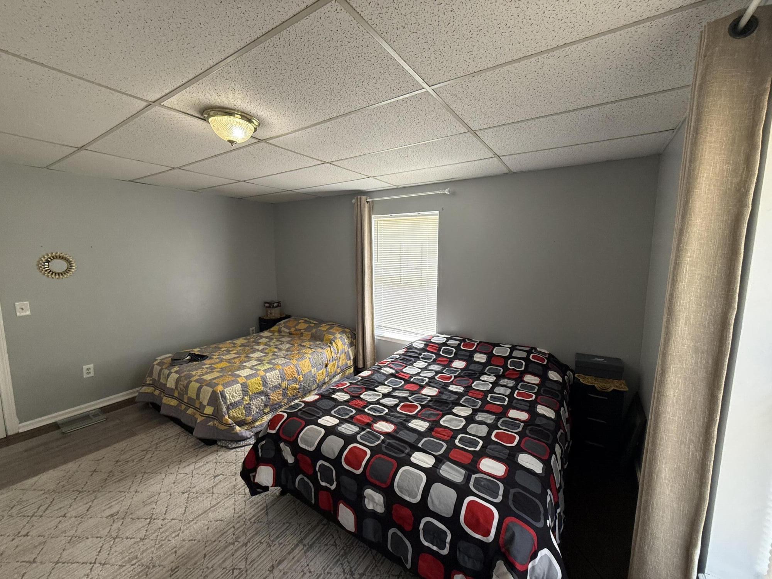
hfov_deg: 102.1
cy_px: 290
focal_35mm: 14
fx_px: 312
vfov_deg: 85.7
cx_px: 386
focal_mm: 2.22
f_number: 2.2
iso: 160
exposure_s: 1/120
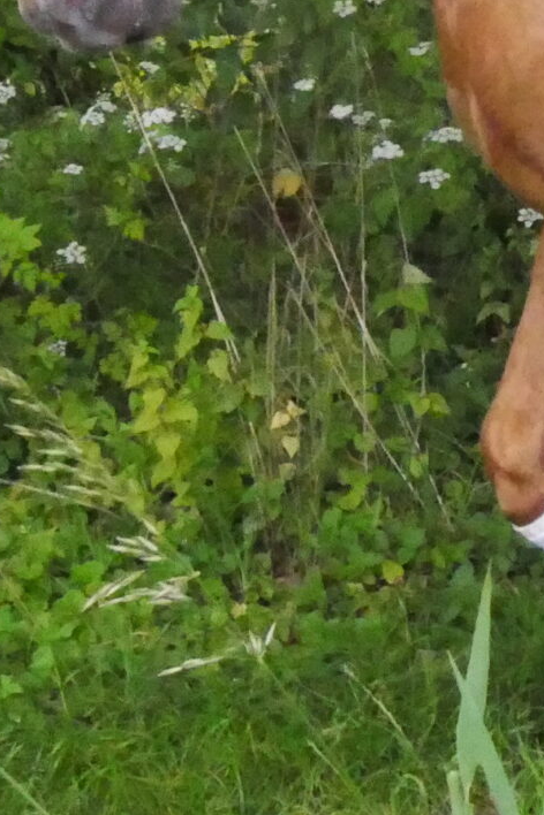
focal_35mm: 143
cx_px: 705
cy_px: 89
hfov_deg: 9.4
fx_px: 3241
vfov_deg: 14.2
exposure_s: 1/640
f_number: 20
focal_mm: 19
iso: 12800
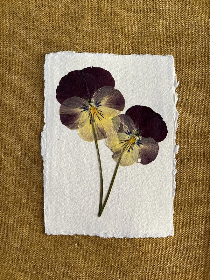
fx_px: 210
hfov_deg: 53.1
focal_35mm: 26
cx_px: 105
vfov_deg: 67.3
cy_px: 140
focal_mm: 5.7
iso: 125
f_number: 1.5
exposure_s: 1/63
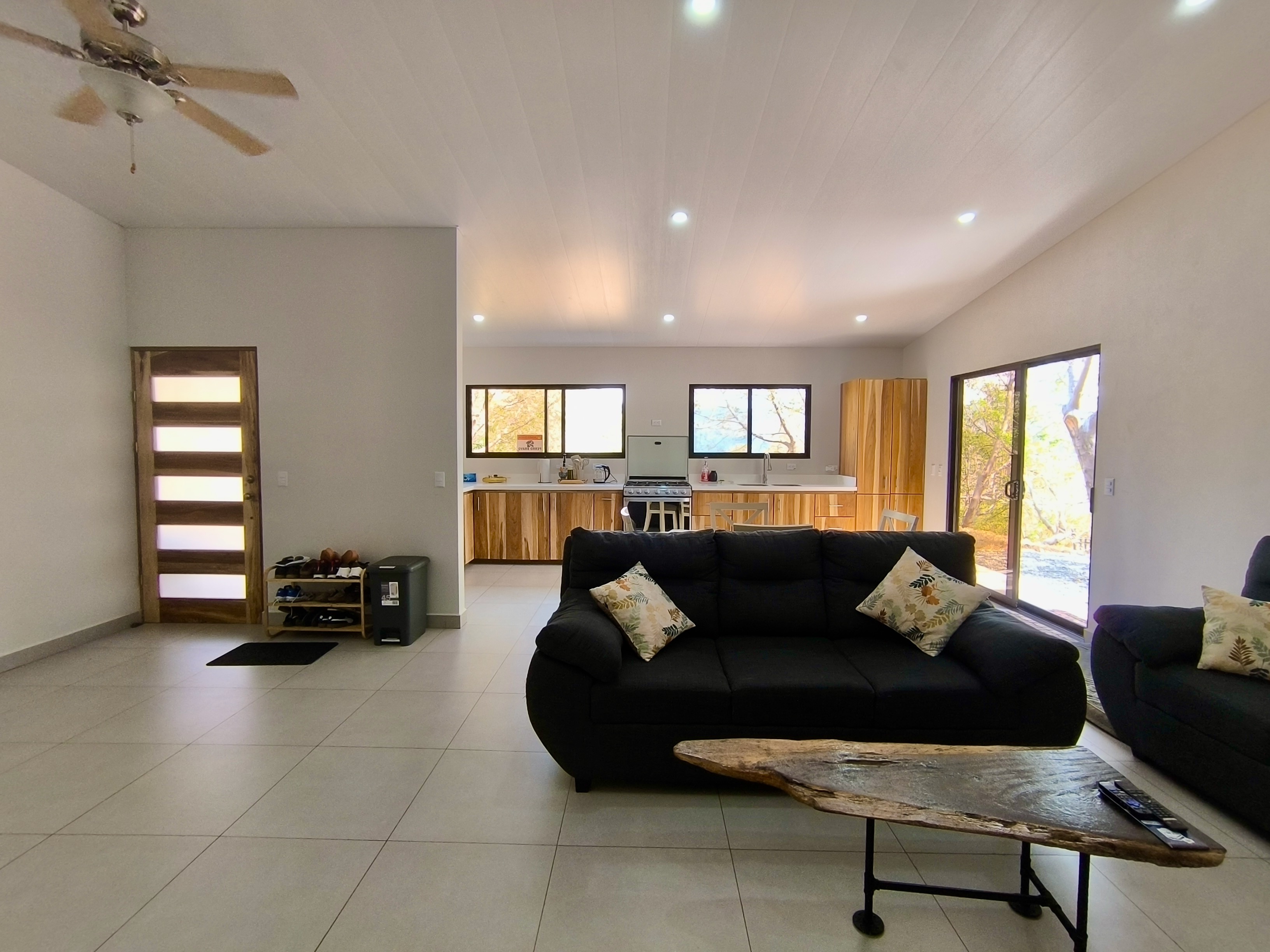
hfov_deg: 94.5
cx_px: 635
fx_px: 587
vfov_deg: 78.1
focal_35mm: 16
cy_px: 476
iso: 125
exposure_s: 1/50
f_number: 2.2
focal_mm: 1.65
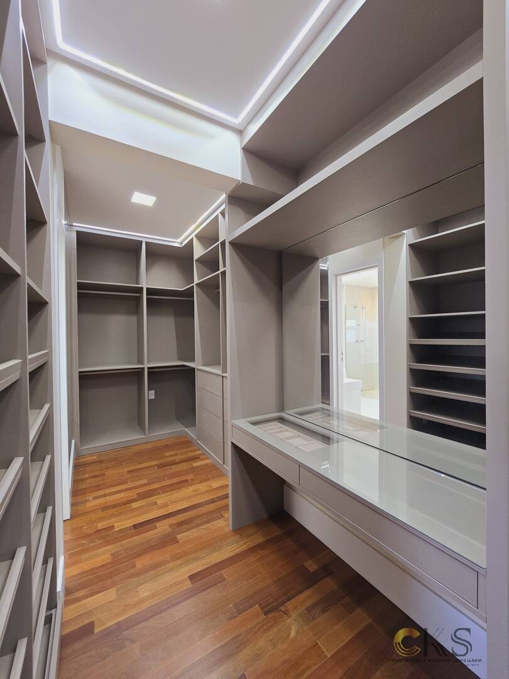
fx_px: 255
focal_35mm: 13
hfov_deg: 89.9
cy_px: 340
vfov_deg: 106.2
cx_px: 254
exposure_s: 1/60
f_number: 2.2
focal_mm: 2.2
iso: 125
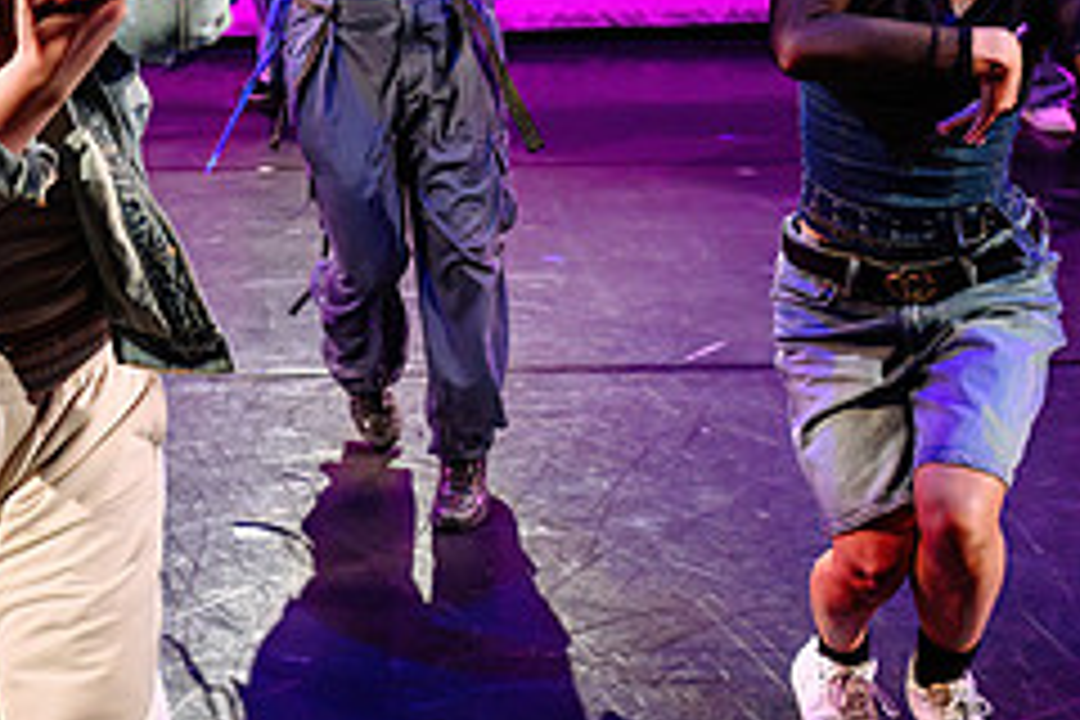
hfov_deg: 31.2
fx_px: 1860
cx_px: 149
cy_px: 280
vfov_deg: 21.9
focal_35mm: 62
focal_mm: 24
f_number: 2.8
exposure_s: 1/300
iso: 2000
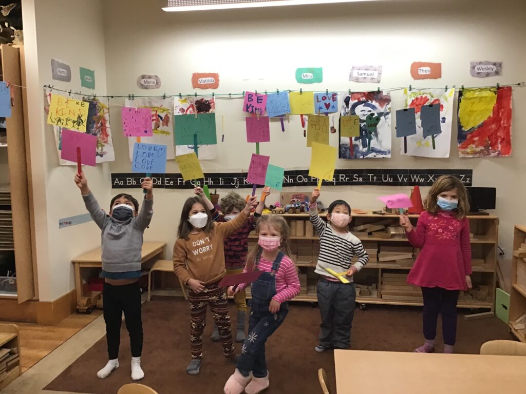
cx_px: 263
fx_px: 471
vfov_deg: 45.4
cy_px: 197
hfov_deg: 58.4
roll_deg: +0.0
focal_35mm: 31
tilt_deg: -6.1
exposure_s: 1/30
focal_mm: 3.3
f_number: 2.4
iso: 40
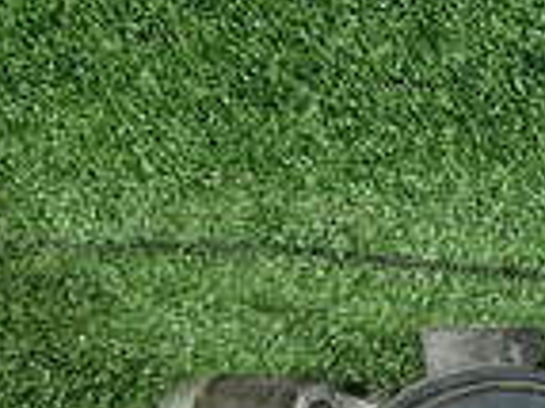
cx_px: 1048
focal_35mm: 103
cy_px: 519
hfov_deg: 15.6
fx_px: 1620
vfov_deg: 13.8
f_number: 1.8
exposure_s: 1/100
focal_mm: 5.4
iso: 640
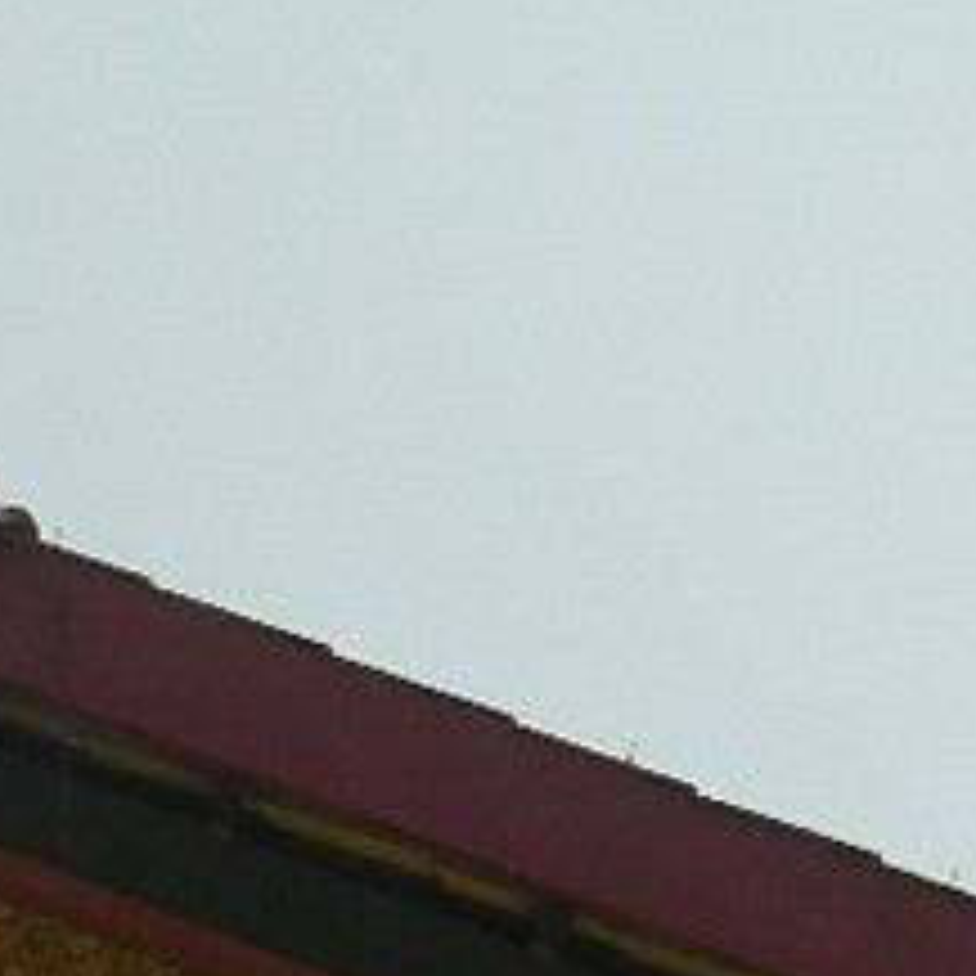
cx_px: -229
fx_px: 10112
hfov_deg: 5.5
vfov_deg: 5.5
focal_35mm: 317
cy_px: 621
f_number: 4.8
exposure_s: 1/1600
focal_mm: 14.1
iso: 160
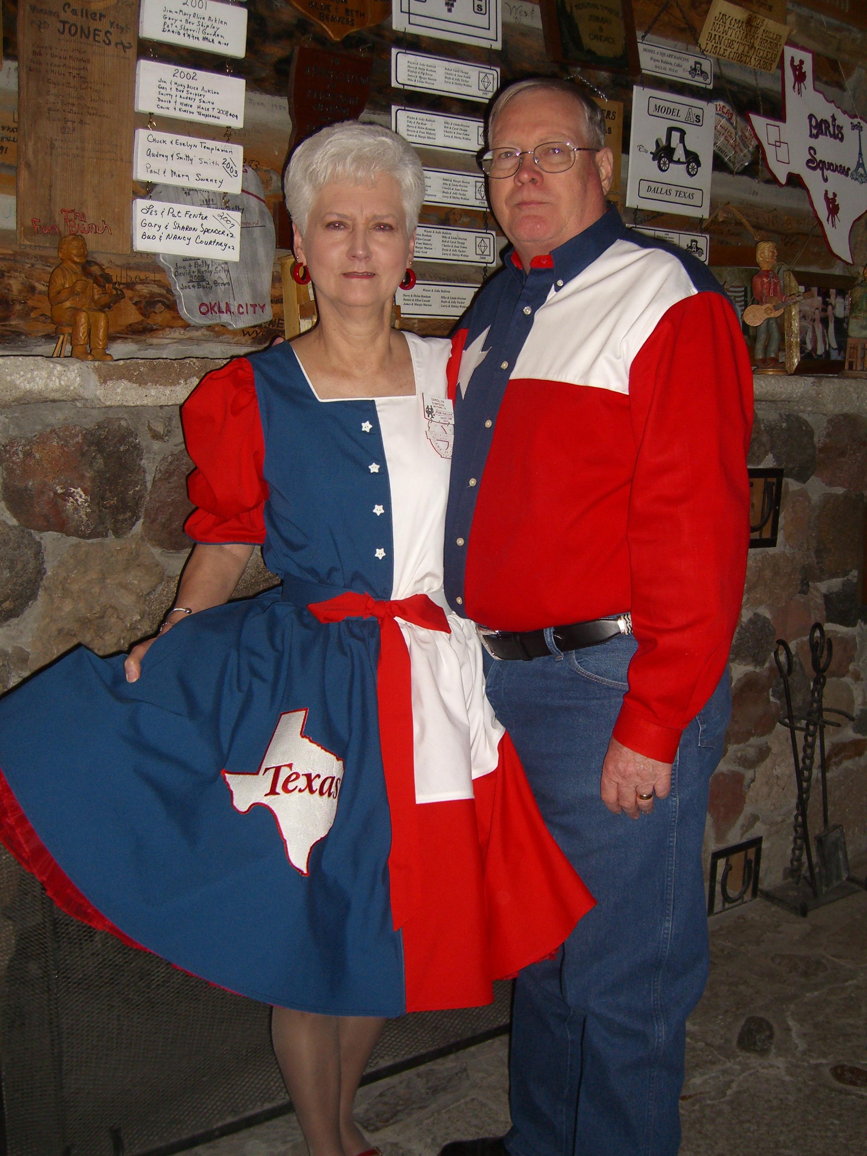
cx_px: 434
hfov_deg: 37.7
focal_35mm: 38
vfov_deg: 49.0
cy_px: 578
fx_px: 1269
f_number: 2.8
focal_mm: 7.9
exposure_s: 1/60
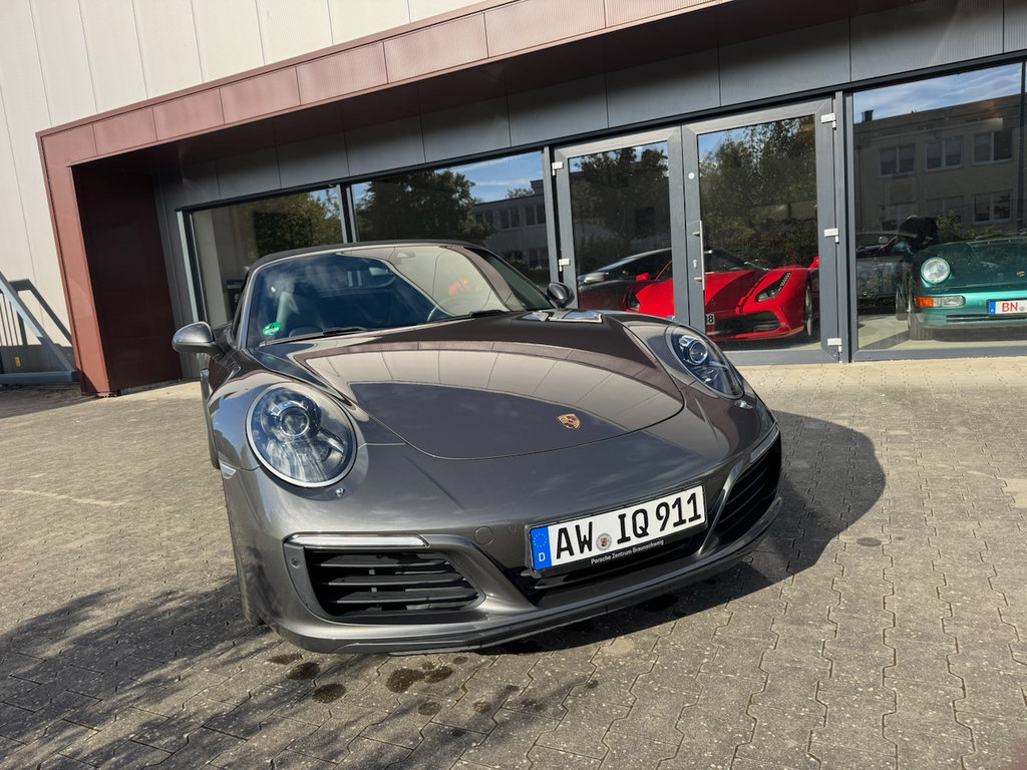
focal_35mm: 24
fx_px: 712
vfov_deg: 56.8
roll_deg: +5.7
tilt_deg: -8.4
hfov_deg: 71.6
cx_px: 514
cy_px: 385
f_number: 1.78
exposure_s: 1/2331
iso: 80
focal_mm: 6.76
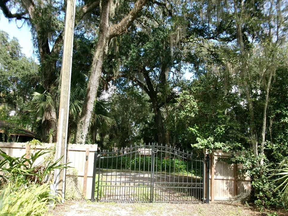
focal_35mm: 30
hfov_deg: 60.0
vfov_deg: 46.8
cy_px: 114
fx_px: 250
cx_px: 148
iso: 100
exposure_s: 1/180
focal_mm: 5.1
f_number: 3.9
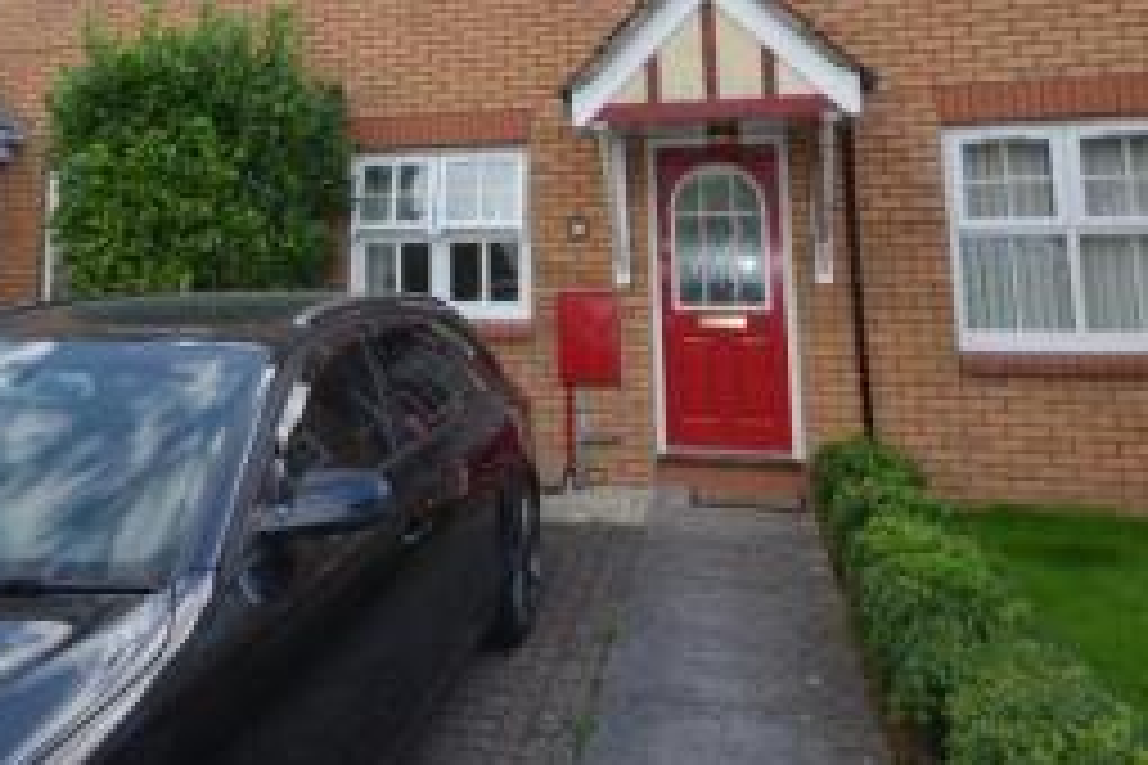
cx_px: 423
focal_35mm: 28
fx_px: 893
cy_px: 133
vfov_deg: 43.8
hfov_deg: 64.4
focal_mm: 10
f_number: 5.6
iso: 100
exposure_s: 1/200
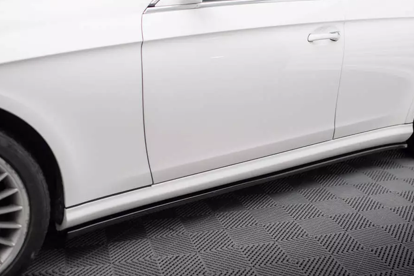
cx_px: 228
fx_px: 495
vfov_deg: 31.2
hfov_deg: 45.4
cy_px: 138
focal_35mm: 43
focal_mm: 35
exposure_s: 1/125
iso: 1000
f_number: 2.5
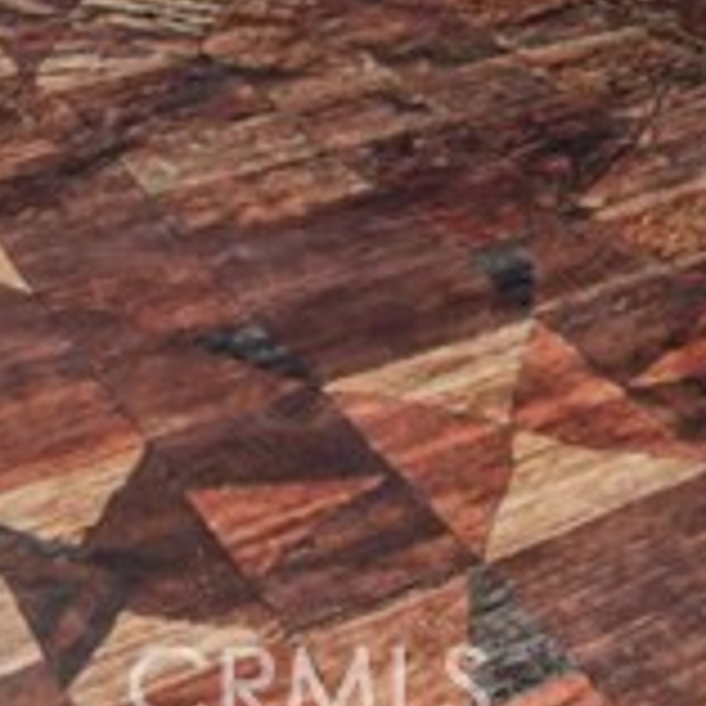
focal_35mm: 83
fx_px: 1915
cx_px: 450
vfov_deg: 15.6
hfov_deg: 20.8
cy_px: -782
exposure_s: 1.6
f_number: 13
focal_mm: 10
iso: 320
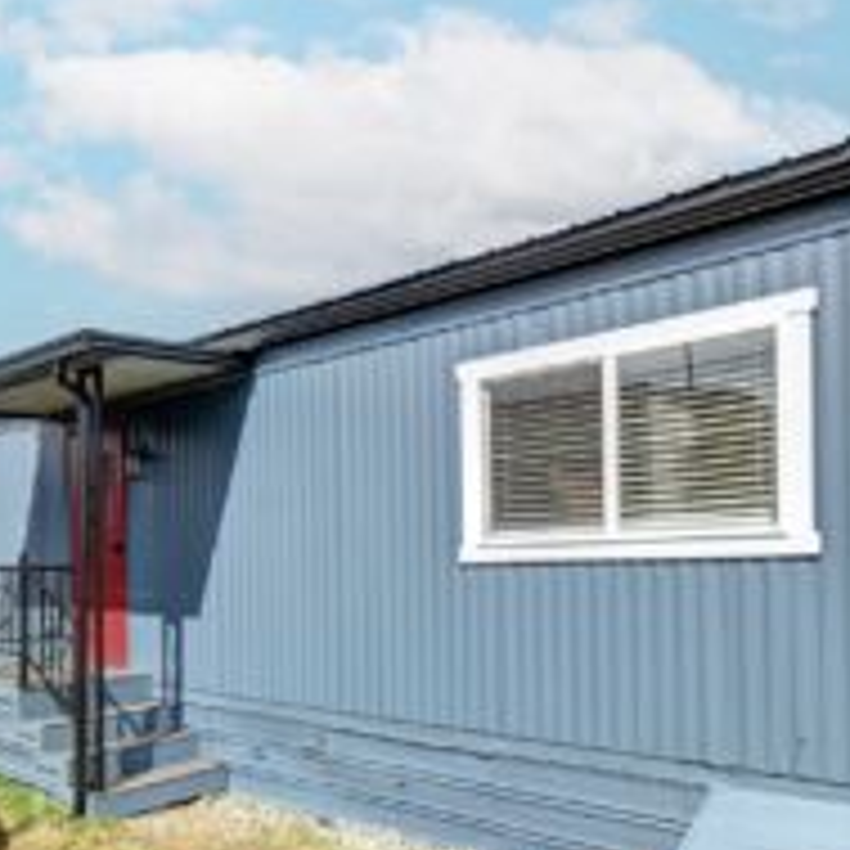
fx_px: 750
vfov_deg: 57.5
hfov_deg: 58.9
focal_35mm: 27
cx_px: 369
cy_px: 582
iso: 320
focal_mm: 10
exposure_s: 1/40
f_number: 11
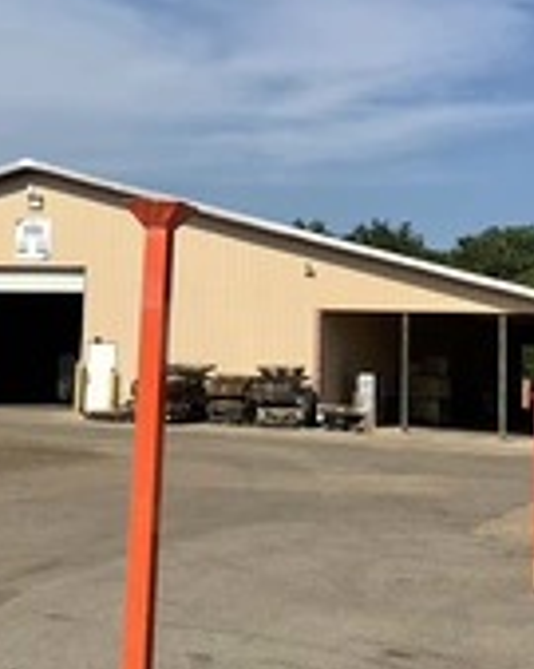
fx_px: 1325
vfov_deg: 28.1
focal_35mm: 67
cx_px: 190
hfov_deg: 22.7
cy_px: 210
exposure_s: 1/3125
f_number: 1.8
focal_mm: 3
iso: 25
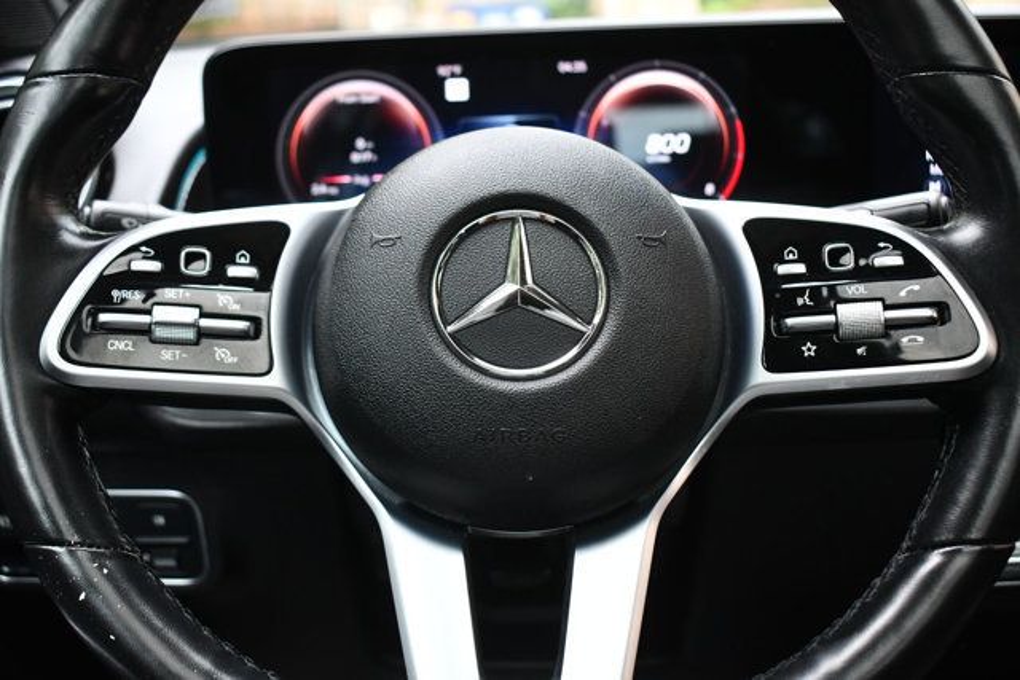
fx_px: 1134
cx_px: 510
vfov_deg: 33.4
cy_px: 340
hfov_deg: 48.4
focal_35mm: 40
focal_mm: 27
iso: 1800
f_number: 4
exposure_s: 1/125
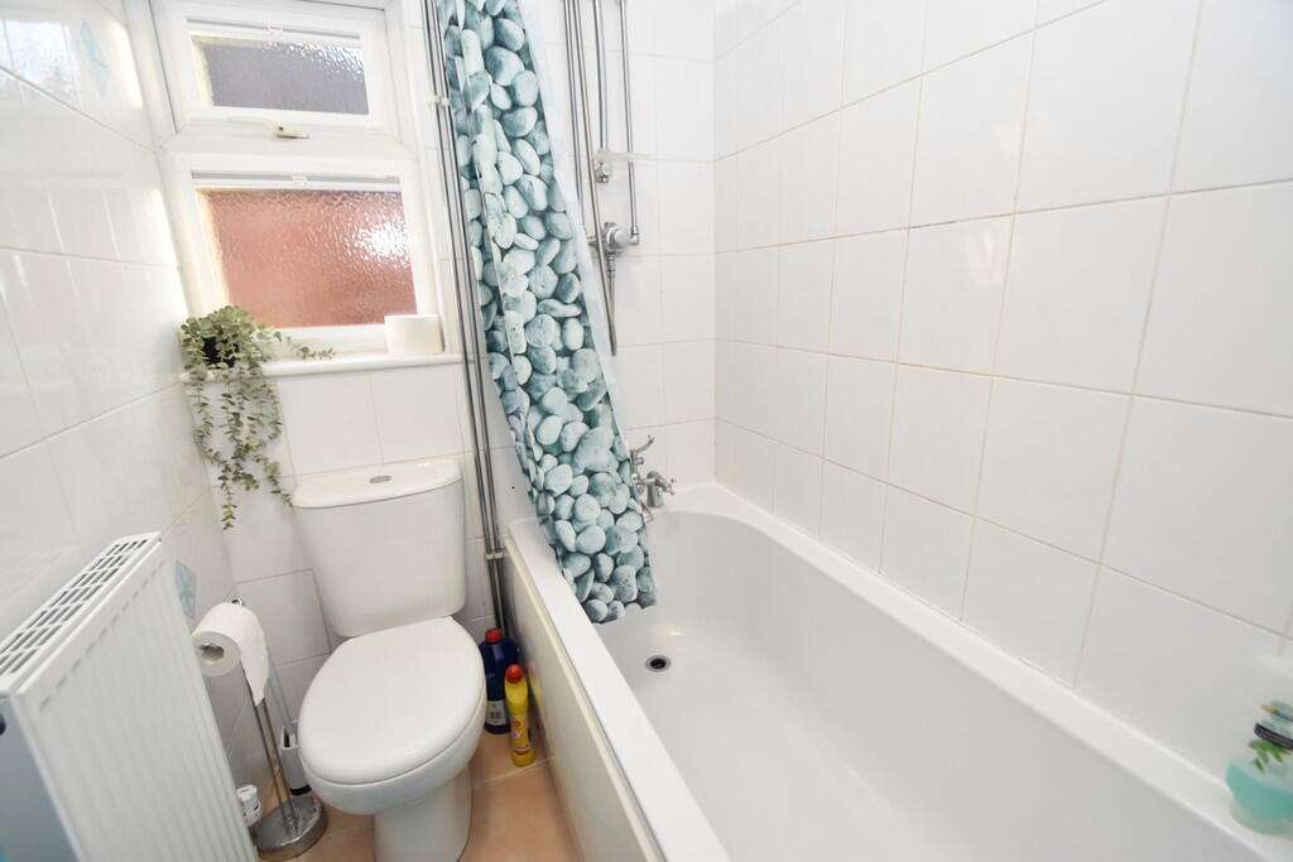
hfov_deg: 100.4
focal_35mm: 15
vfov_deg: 77.3
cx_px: 646
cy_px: 431
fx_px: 539
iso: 800
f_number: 5
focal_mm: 10
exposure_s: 1/100
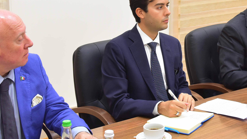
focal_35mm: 79
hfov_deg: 26.7
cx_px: 157
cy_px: 25
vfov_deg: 15.2
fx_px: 517
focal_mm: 35
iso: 1600
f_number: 5.6
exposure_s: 1/60
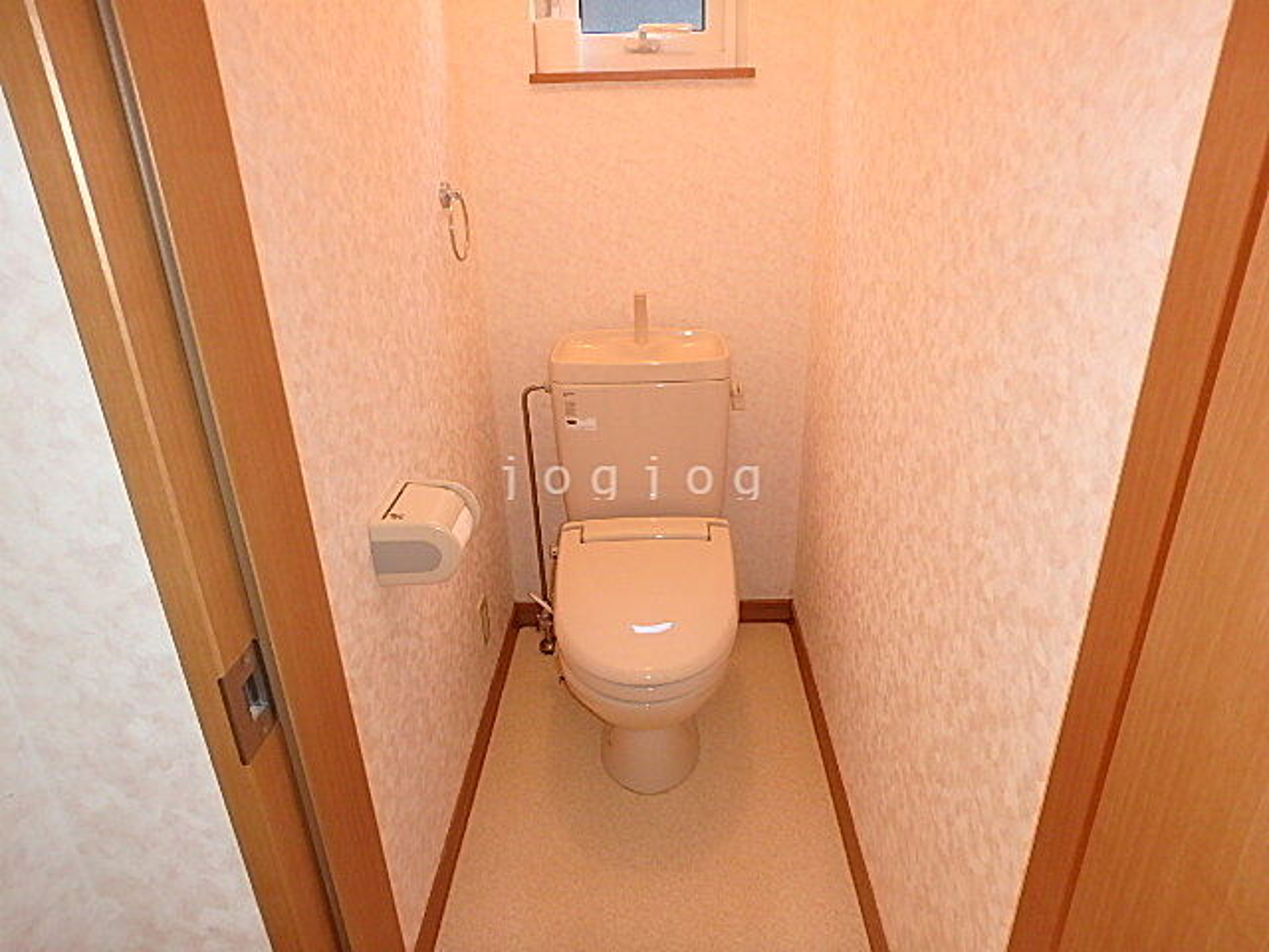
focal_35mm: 21
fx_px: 770
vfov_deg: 63.4
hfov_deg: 79.0
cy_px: 476
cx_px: 634
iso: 400
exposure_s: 1/30
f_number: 3.5
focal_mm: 3.7
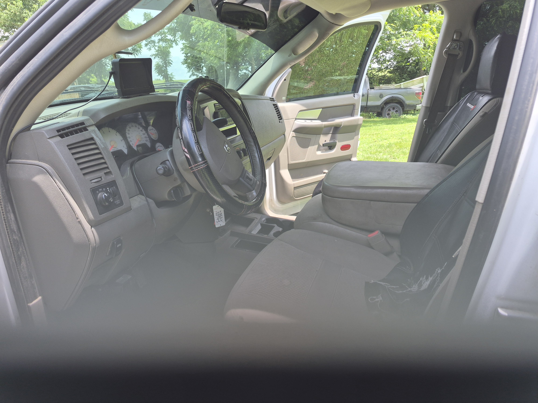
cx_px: 269
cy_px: 202
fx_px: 357
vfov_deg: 58.9
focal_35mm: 23
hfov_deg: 73.9
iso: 50
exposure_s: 1/359
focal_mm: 5.4
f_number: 1.8
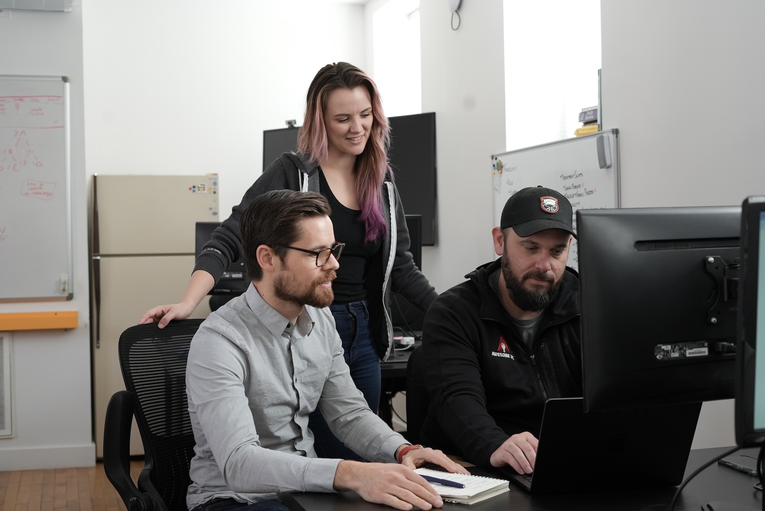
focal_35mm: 50
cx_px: 382
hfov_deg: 39.6
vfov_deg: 27.0
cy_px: 256
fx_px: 1063
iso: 1600
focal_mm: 50
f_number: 5
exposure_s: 1/250
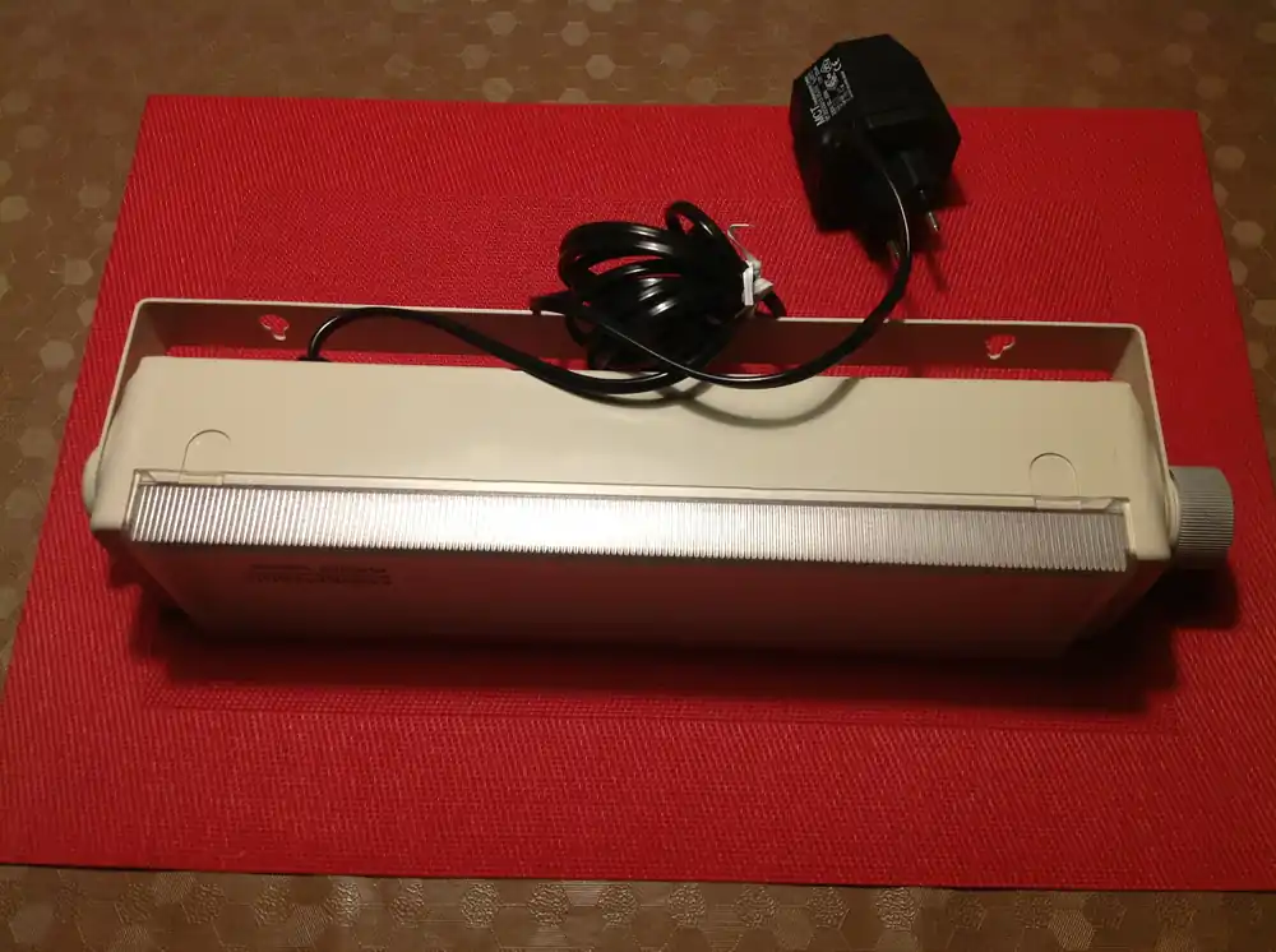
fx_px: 1288
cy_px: 476
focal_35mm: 35
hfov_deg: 52.7
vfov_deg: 40.6
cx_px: 638
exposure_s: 1/15
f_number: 2.4
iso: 80
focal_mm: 4.28
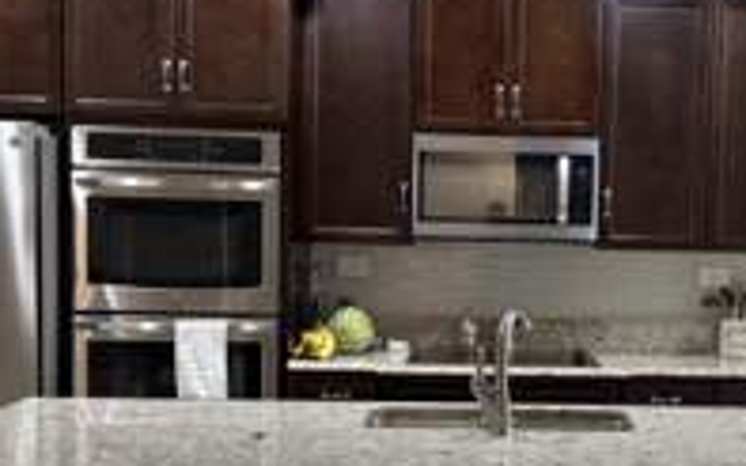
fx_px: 1260
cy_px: 320
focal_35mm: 62
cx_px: 560
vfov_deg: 20.8
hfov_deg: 32.4
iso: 500
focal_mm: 6.76
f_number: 1.78
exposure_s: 1/60
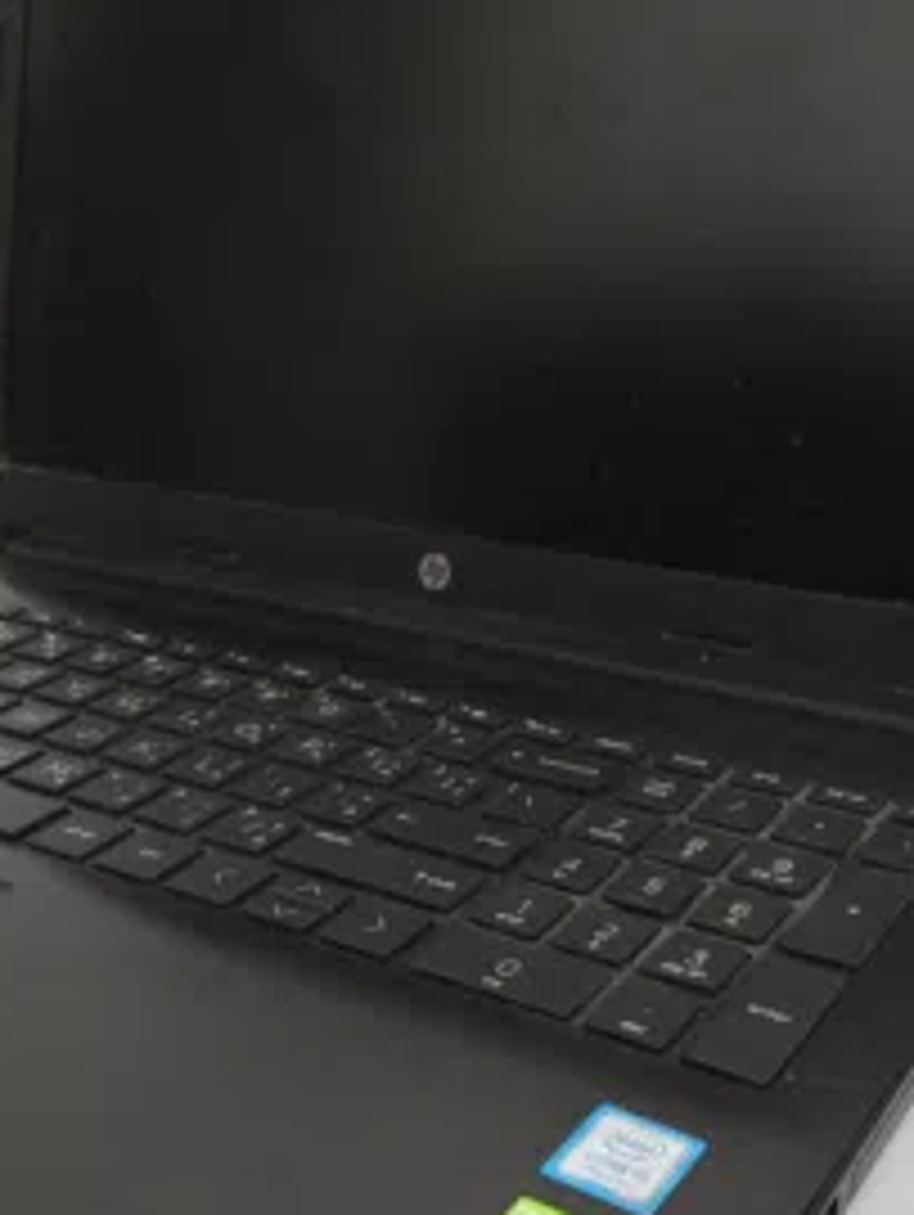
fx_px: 1406
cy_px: 896
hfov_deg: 35.9
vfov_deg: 45.3
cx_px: 545
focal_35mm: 40
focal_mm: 3.98
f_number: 1.8
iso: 800
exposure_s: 1/33.3
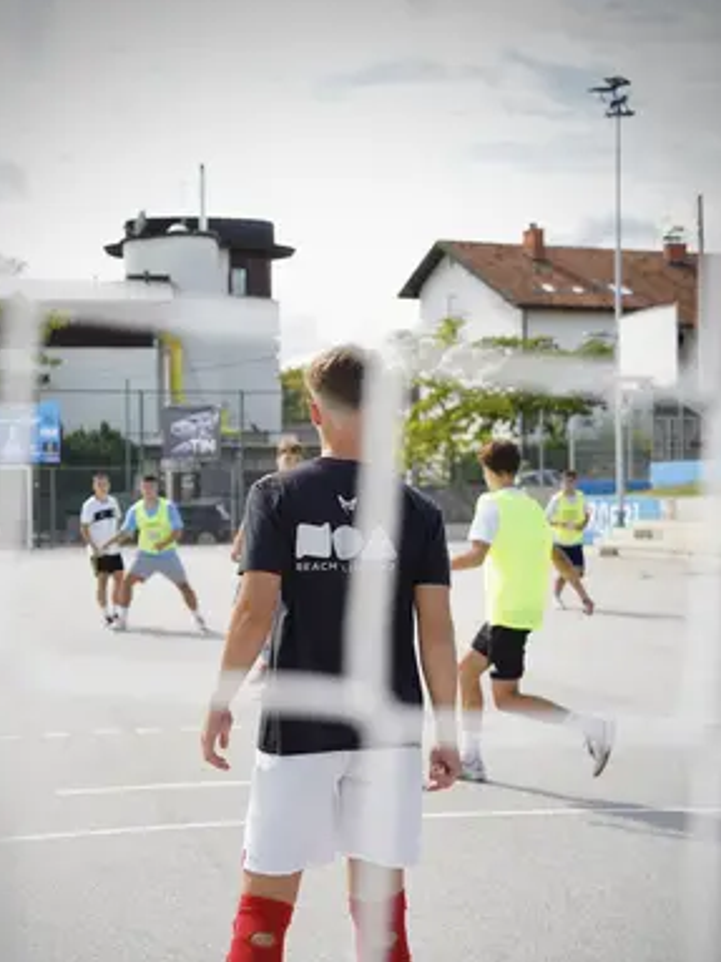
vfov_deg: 36.0
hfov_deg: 27.5
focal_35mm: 53
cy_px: 590
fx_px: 1473
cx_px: 332
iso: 500
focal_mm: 44
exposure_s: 1/1000
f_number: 3.5
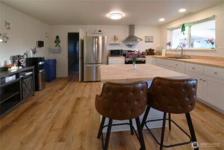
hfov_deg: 100.4
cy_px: 75
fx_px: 93
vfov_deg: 77.4
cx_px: 112
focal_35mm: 15
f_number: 11
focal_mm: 10
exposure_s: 1/3
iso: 200
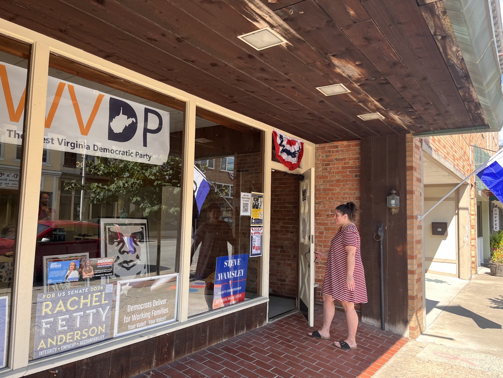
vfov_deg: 53.1
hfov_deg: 67.3
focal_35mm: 26
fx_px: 378
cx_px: 252
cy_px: 189
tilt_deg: +4.5
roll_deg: +0.8
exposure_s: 1/449
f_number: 1.6
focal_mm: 5.1
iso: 50
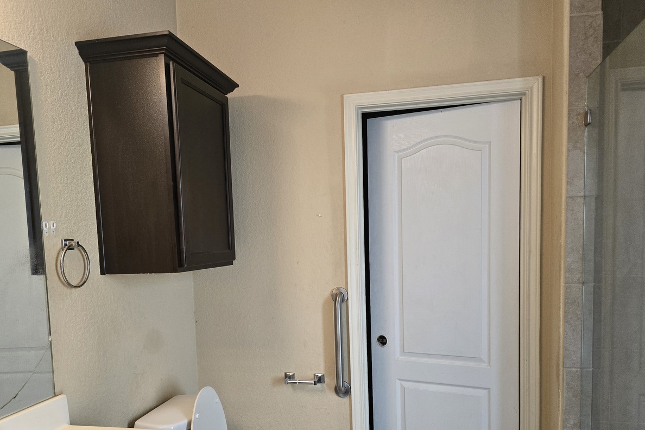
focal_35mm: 29
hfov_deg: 63.6
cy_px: 279
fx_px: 520
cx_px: 313
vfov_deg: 44.4
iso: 250
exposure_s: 1/120
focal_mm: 6.3
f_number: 1.7
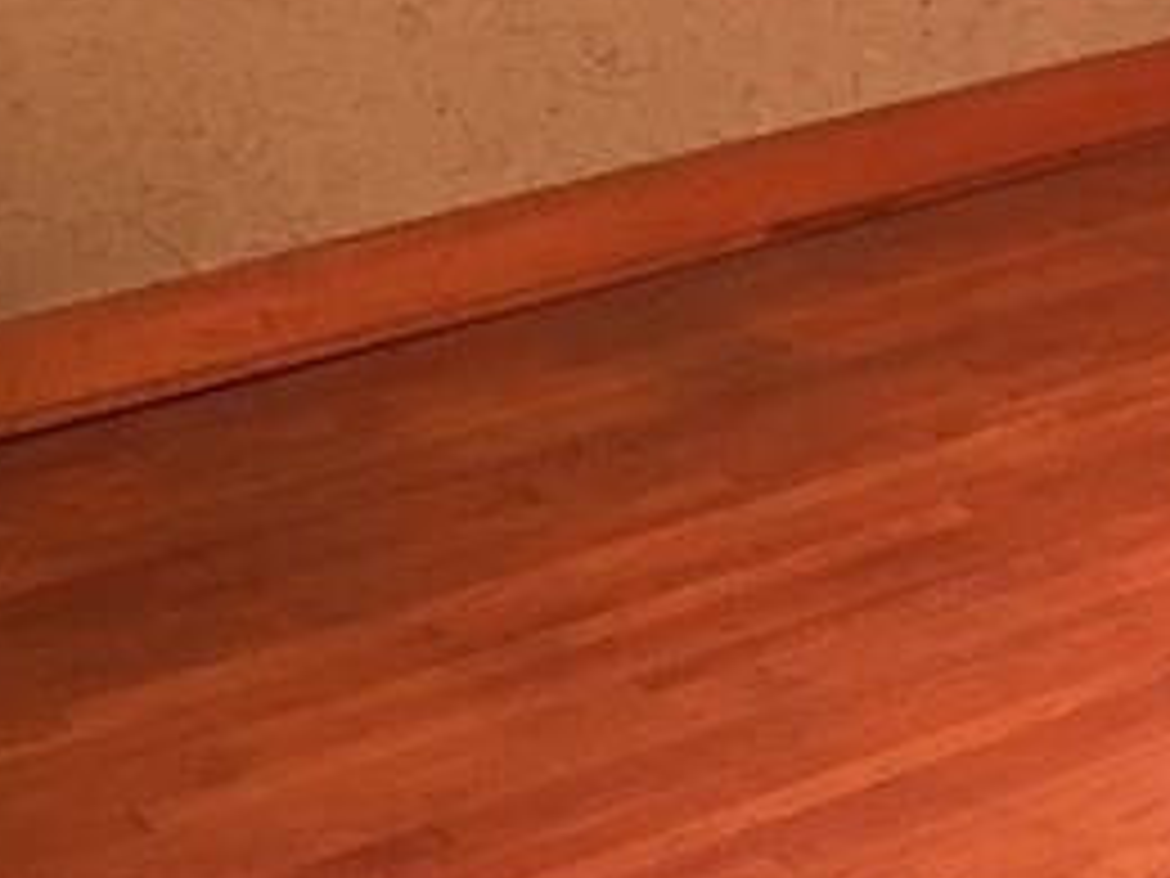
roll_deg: +2.0
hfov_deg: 15.1
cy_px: -144
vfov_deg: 12.7
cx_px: 2088
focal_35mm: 114
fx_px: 3853
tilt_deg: -11.5
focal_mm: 4.15
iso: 50
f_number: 2.2
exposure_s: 1/4
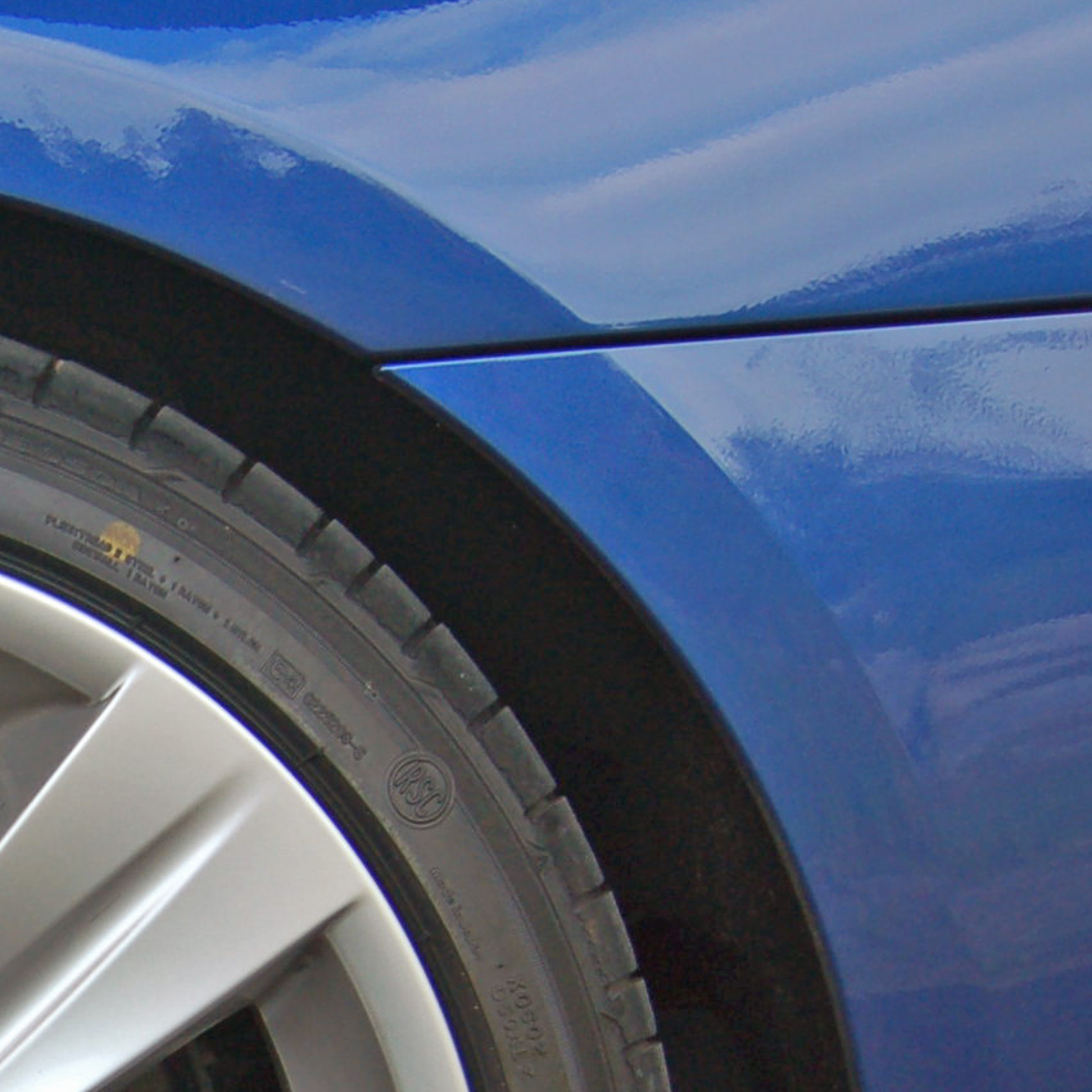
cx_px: -257
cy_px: 1256
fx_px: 3855
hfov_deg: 15.5
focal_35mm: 108
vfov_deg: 15.6
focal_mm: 24
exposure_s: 1/80
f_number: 4.5
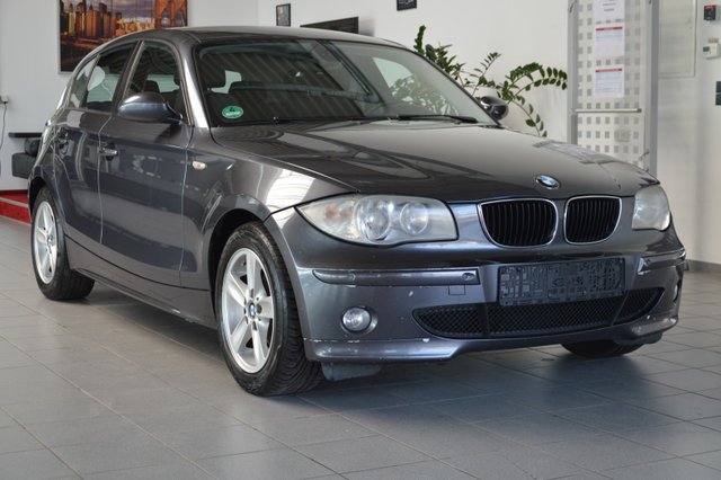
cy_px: 240
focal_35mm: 60
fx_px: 1201
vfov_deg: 22.6
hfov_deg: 33.4
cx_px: 360
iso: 400
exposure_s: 1/125
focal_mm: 40
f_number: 5.6
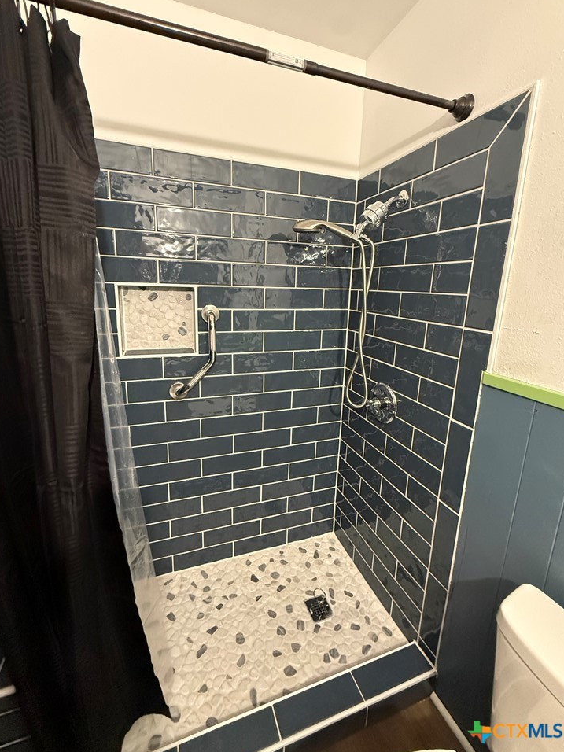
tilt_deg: -12.0
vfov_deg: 98.1
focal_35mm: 15
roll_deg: -2.3
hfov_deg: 81.7
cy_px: 356
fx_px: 326
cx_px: 279
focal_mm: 2.22
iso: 800
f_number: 2.2
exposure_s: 1/60
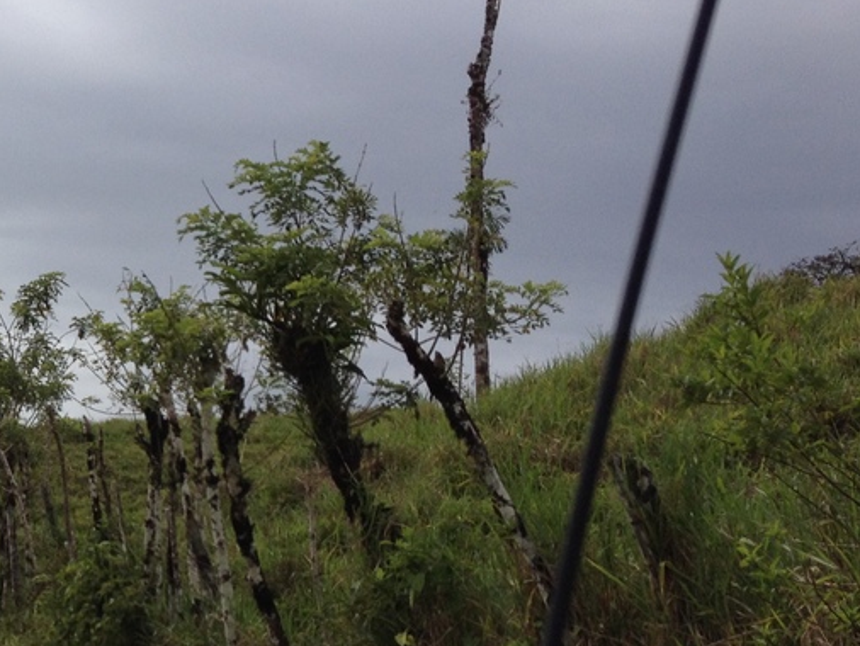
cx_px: -126
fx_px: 2063
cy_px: 394
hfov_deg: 22.1
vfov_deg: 17.8
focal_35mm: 83
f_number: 2.4
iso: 50
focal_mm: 4.28
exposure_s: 1/2762
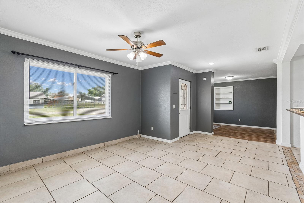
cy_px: 102
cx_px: 152
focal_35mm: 15
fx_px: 127
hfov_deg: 100.4
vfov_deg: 77.3
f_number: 7.1
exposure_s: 1/5
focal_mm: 10
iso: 100
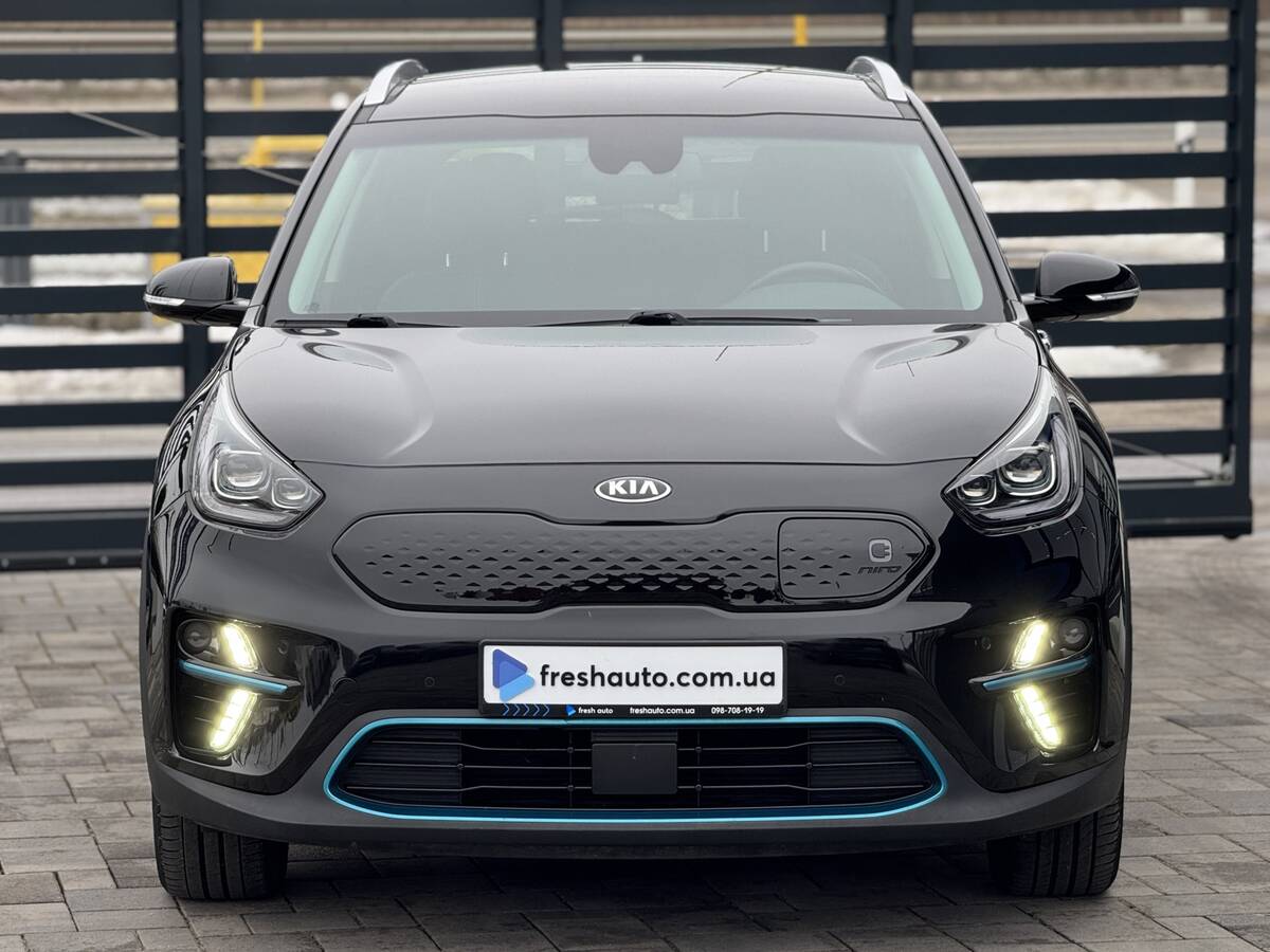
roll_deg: +0.7
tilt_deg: -6.7
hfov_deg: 16.4
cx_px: 635
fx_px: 4403
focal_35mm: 120
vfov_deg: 12.3
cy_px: 476
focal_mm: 15.66
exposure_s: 1/172
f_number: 2.8
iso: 50
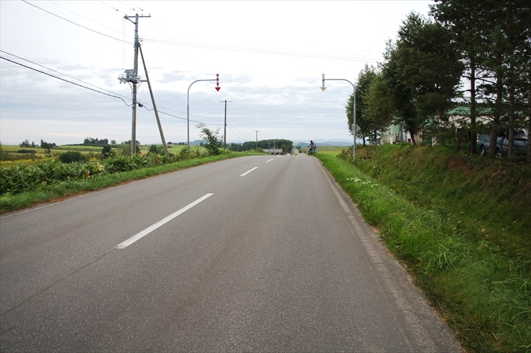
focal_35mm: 27
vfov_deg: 47.9
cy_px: 176
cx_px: 266
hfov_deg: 67.4
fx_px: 398
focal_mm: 18
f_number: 4
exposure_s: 1/160
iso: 250
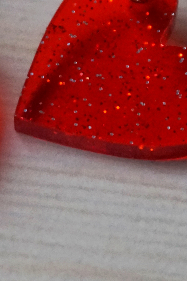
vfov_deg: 12.4
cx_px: 16
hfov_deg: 8.3
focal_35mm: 166
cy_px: 76
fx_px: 1292
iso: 2000
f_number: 5
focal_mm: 31
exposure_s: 1/160
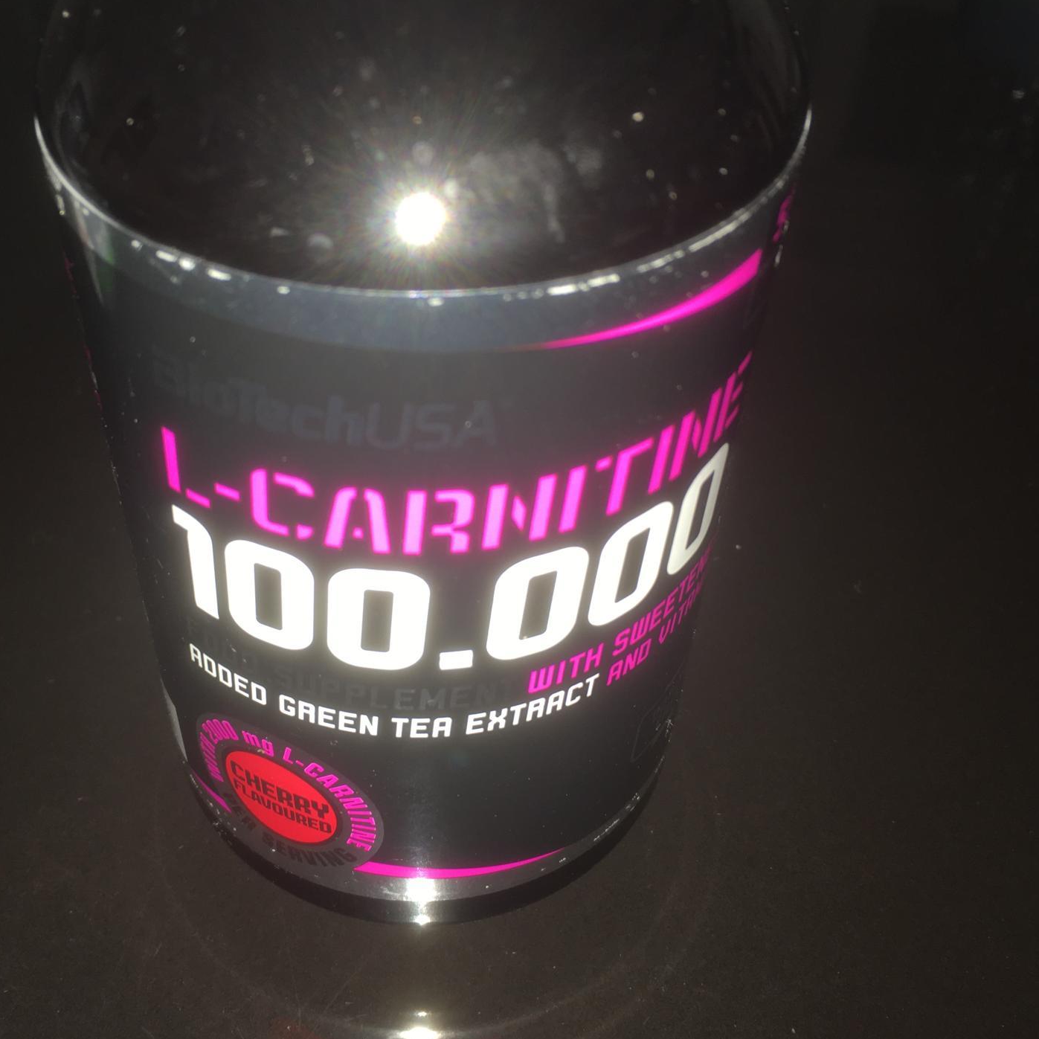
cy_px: 487
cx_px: 445
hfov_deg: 44.8
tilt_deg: -45.3
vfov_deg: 44.9
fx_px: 1256
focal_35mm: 37
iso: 25
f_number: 2.2
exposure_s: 1/26
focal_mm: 4.15
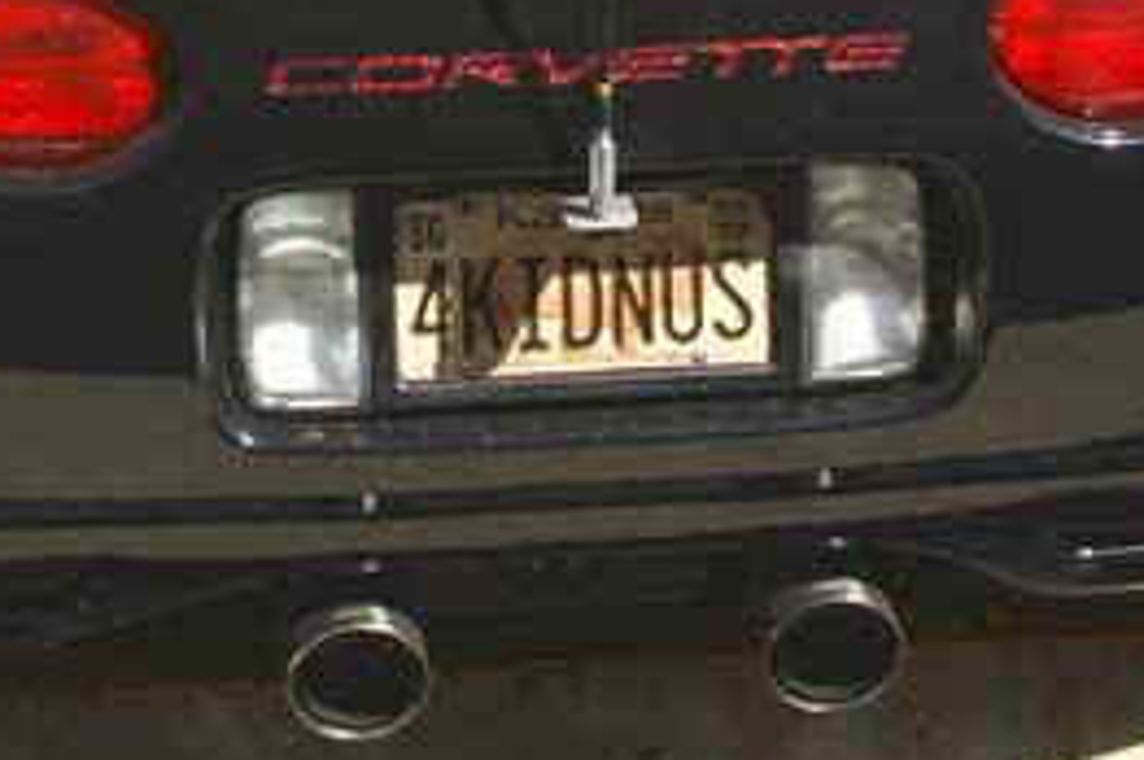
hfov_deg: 17.2
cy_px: -48
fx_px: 3777
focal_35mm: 119
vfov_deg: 11.3
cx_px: 358
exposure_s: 1/200
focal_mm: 26
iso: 100
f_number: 5.6
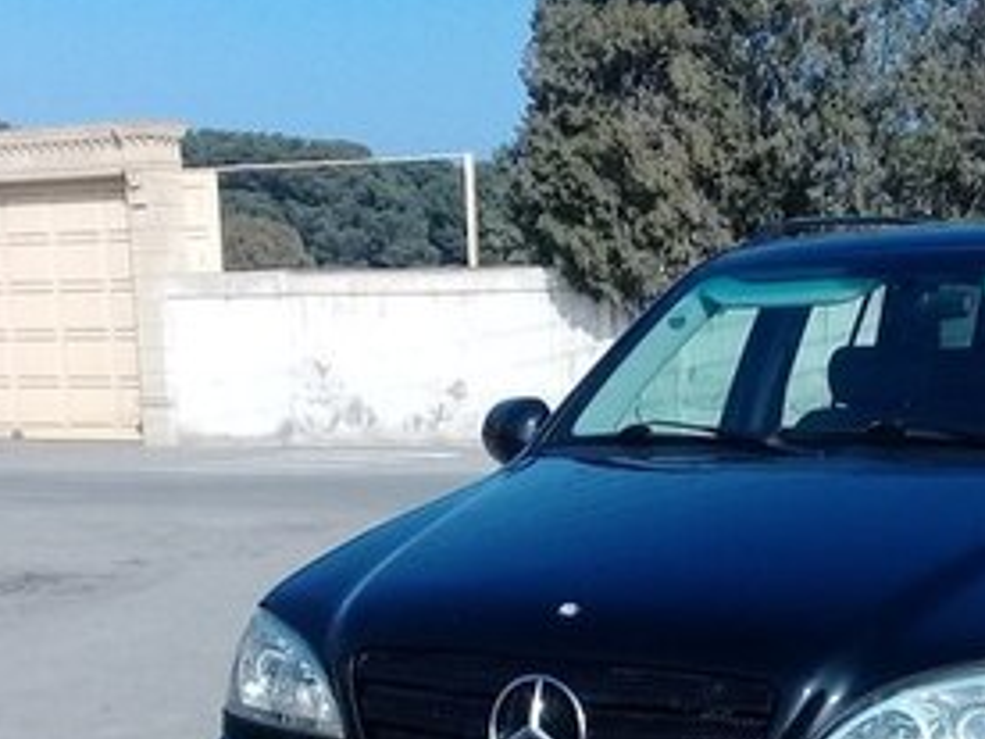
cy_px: 801
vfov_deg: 19.1
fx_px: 2106
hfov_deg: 26.1
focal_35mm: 74
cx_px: 689
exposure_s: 1/1613
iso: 64
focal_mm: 3.3
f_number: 2.2
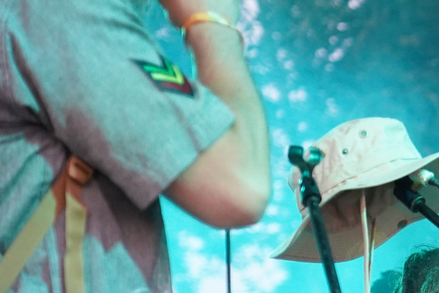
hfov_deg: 6.8
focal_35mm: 297
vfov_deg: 4.6
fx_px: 3621
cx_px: 811
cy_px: 300
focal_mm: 79
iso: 4000
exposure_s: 1/160
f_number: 4
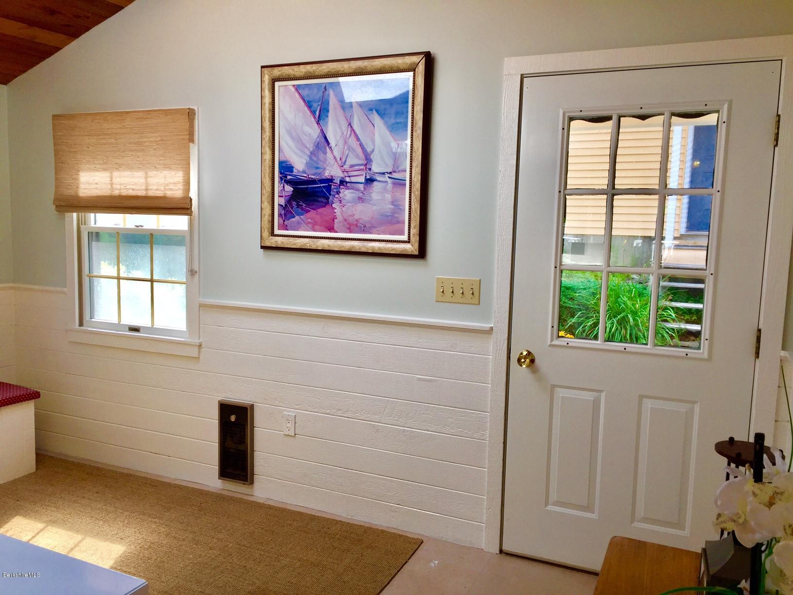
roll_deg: -2.4
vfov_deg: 48.2
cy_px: 298
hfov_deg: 61.7
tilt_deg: -7.4
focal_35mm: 29
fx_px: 664
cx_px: 396
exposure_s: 1/163
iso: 32
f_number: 2.2
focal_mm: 4.15
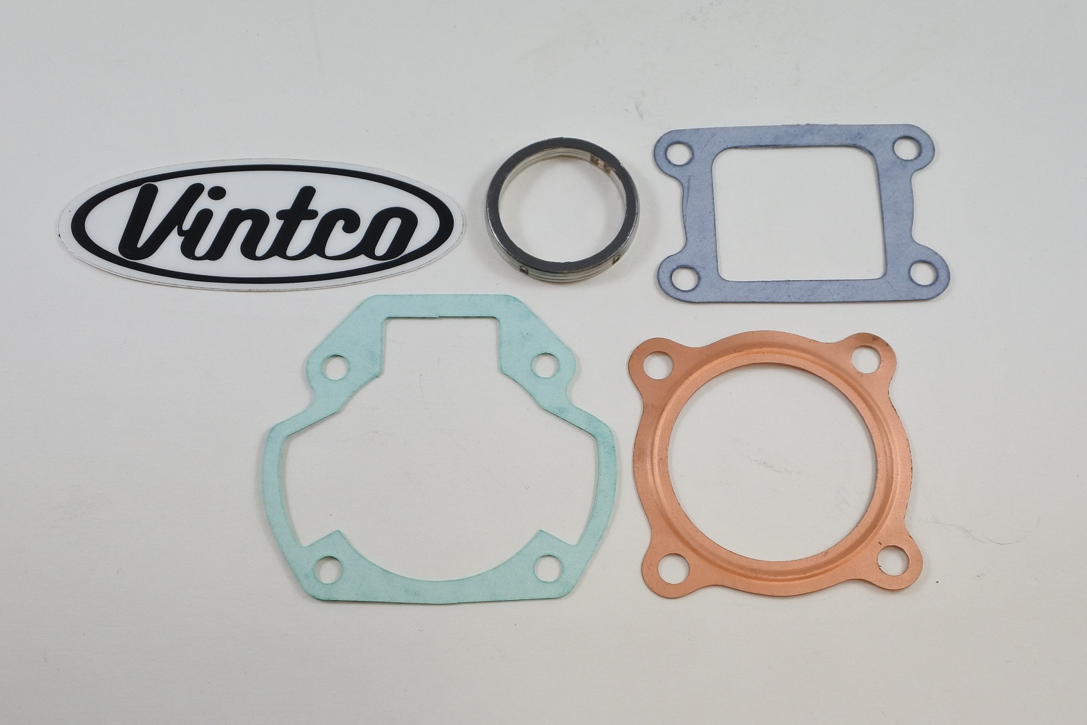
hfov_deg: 53.1
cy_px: 362
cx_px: 544
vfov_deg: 36.9
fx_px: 1087
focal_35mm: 36
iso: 400
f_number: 4
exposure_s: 1/200
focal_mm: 13.4
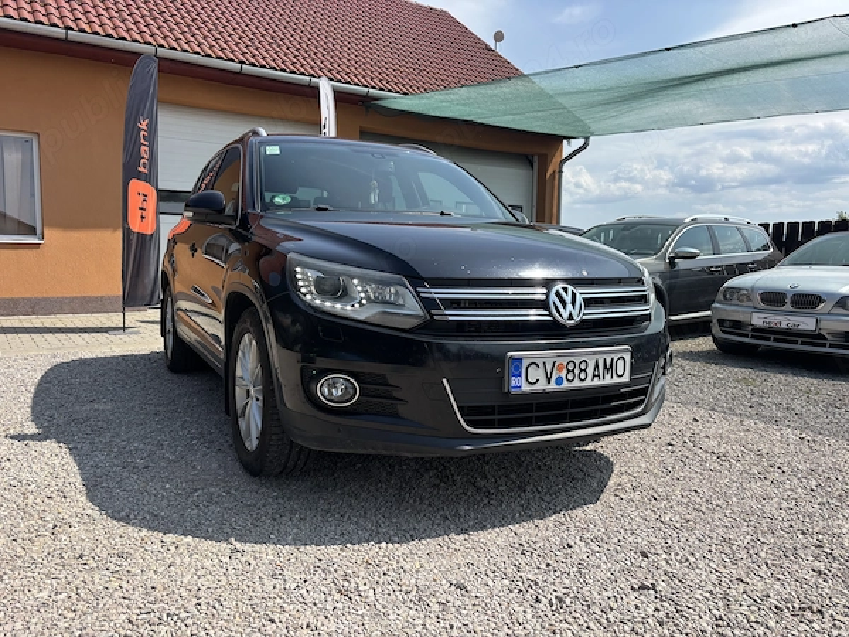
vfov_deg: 53.1
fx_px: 638
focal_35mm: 26
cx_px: 424
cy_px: 318
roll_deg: -2.4
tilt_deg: -7.3
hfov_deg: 67.3
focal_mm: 5.96
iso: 50
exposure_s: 1/2571
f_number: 1.6
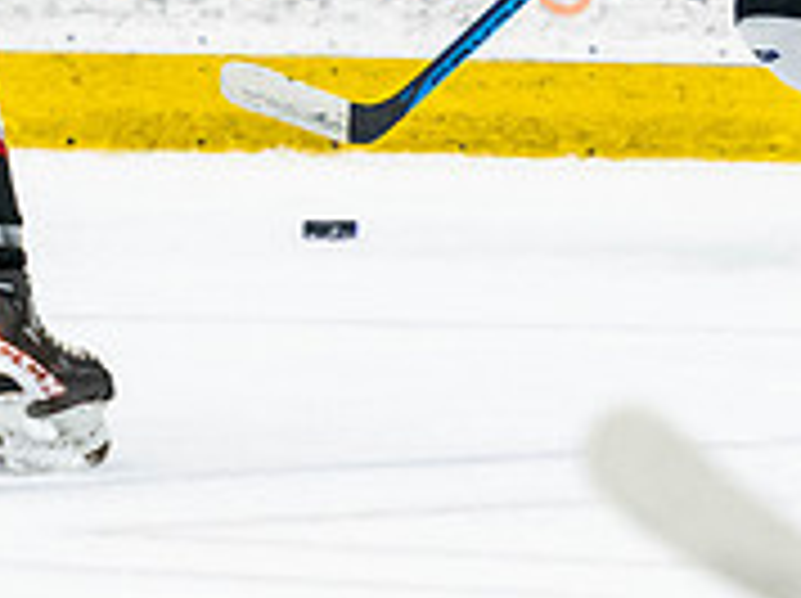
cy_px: -177
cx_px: 815
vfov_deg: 1.4
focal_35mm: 1094
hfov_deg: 1.8
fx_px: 25281
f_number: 2.8
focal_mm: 165
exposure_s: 1/640
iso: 3200
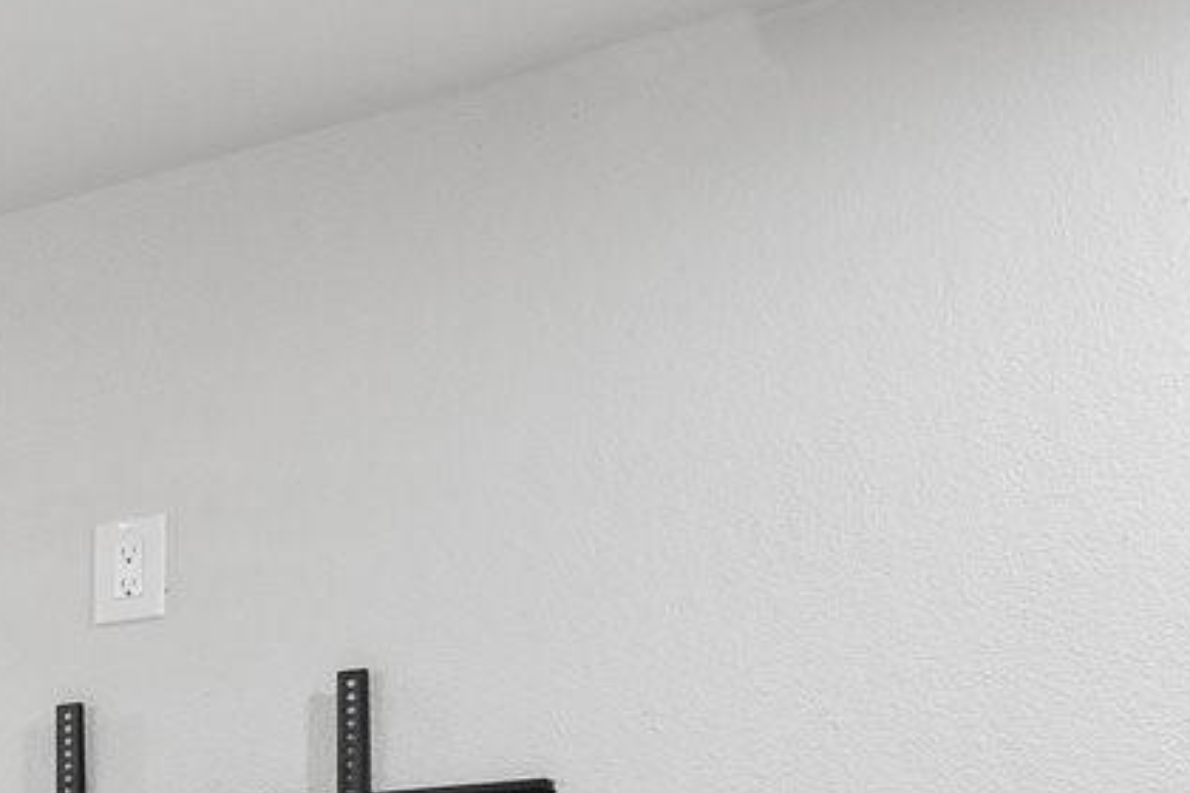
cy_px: 1126
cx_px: -1241
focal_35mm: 78
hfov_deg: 17.6
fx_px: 2578
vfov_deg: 16.2
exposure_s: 1/15
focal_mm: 16
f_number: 8
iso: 400
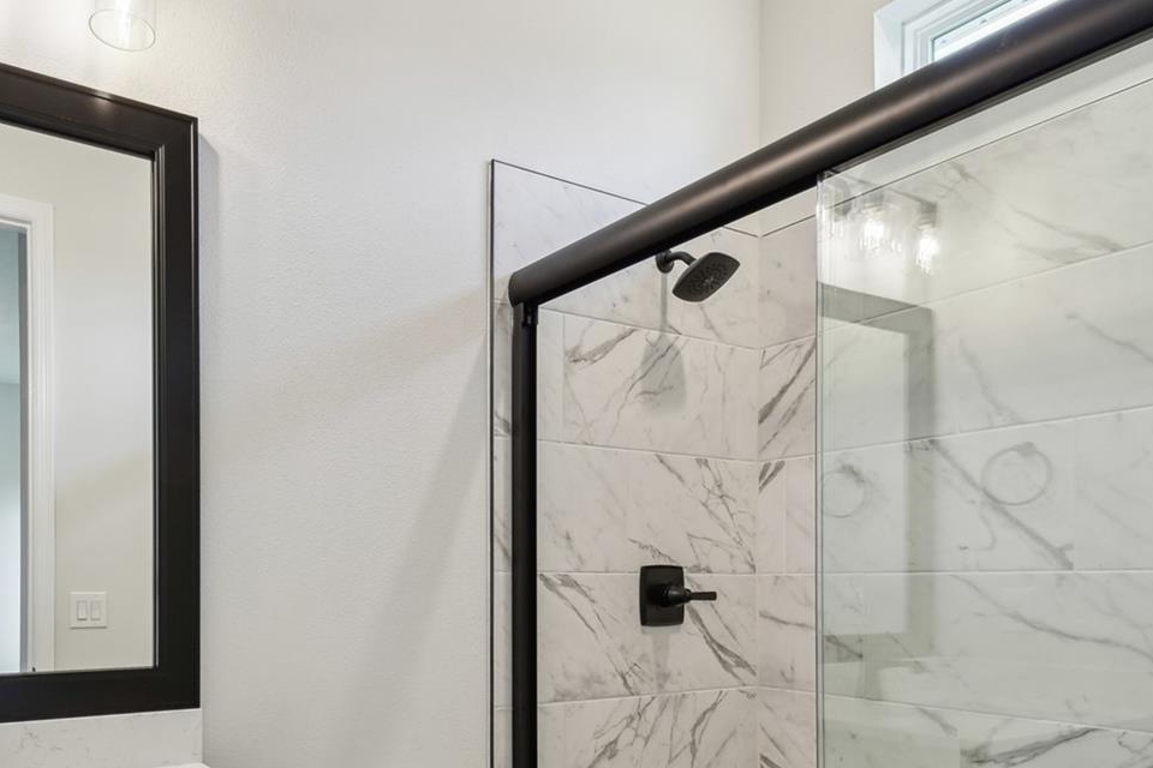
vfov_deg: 49.1
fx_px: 801
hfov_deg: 68.1
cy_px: 582
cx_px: 325
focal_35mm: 25
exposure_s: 1/4
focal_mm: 10
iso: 100
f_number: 7.1
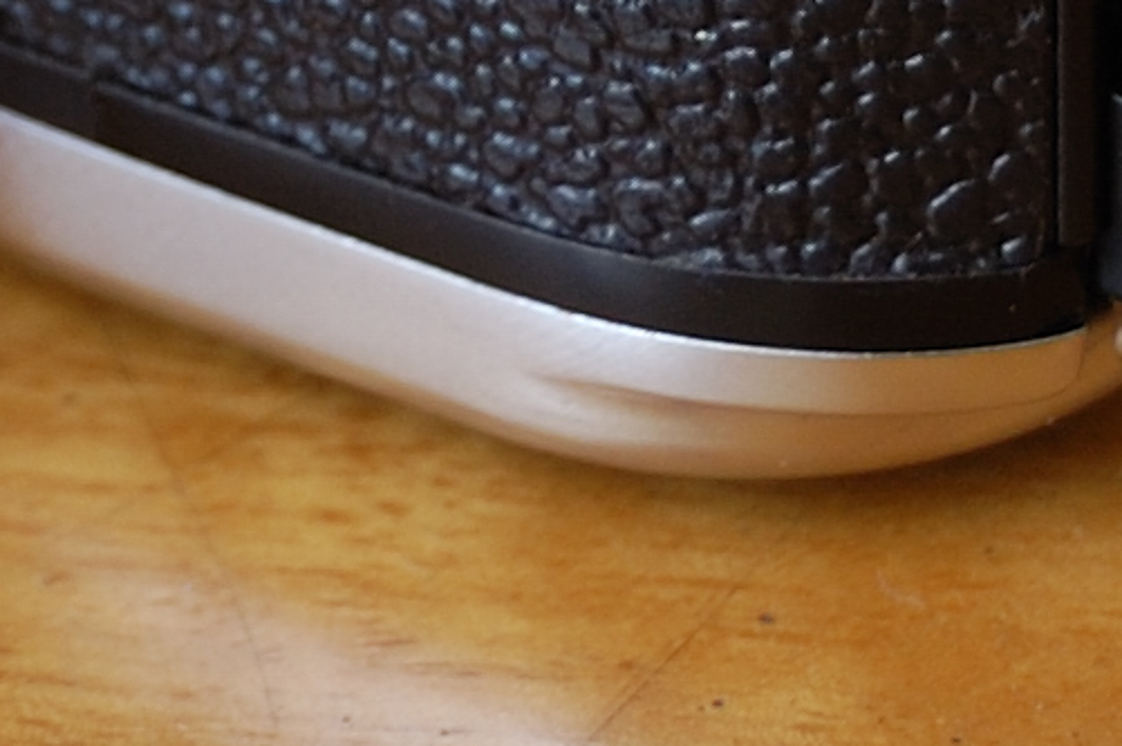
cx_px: -755
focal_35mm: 315
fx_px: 9808
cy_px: -1393
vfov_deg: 4.2
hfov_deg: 6.4
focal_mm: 35
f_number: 4.8
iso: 200
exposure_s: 1/2.5
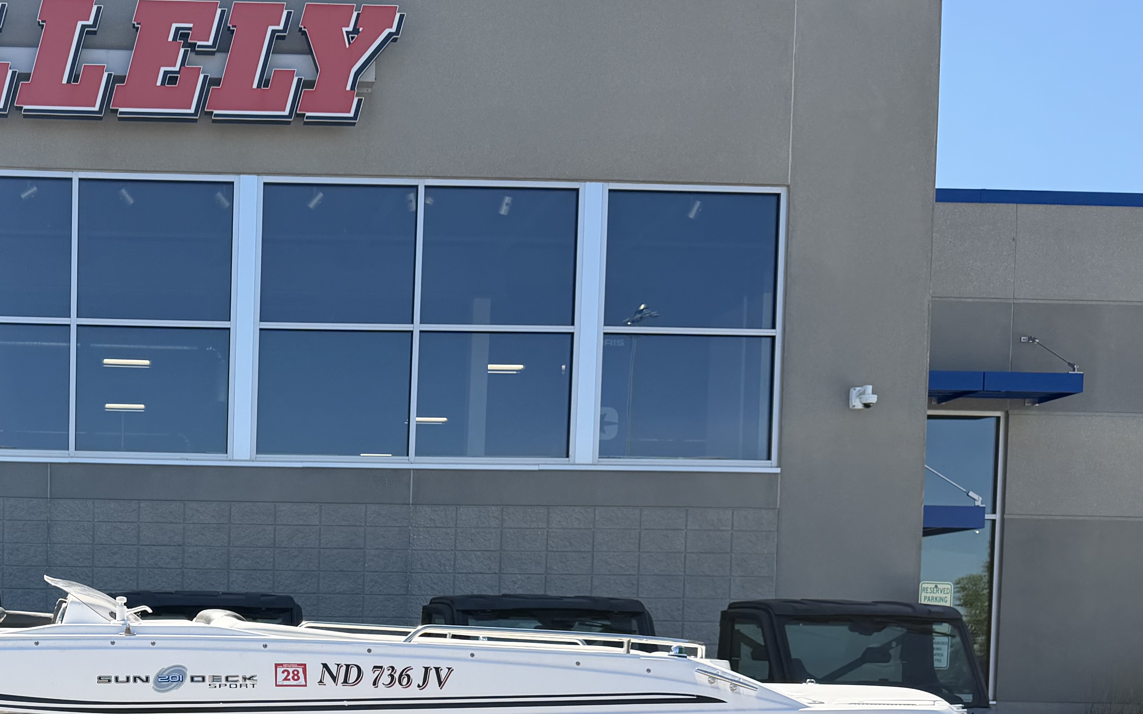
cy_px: 714
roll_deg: -1.0
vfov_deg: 25.5
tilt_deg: -3.3
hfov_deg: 39.1
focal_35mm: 48
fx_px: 1495
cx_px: 130
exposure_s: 1/2611
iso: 80
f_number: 1.78
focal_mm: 6.76
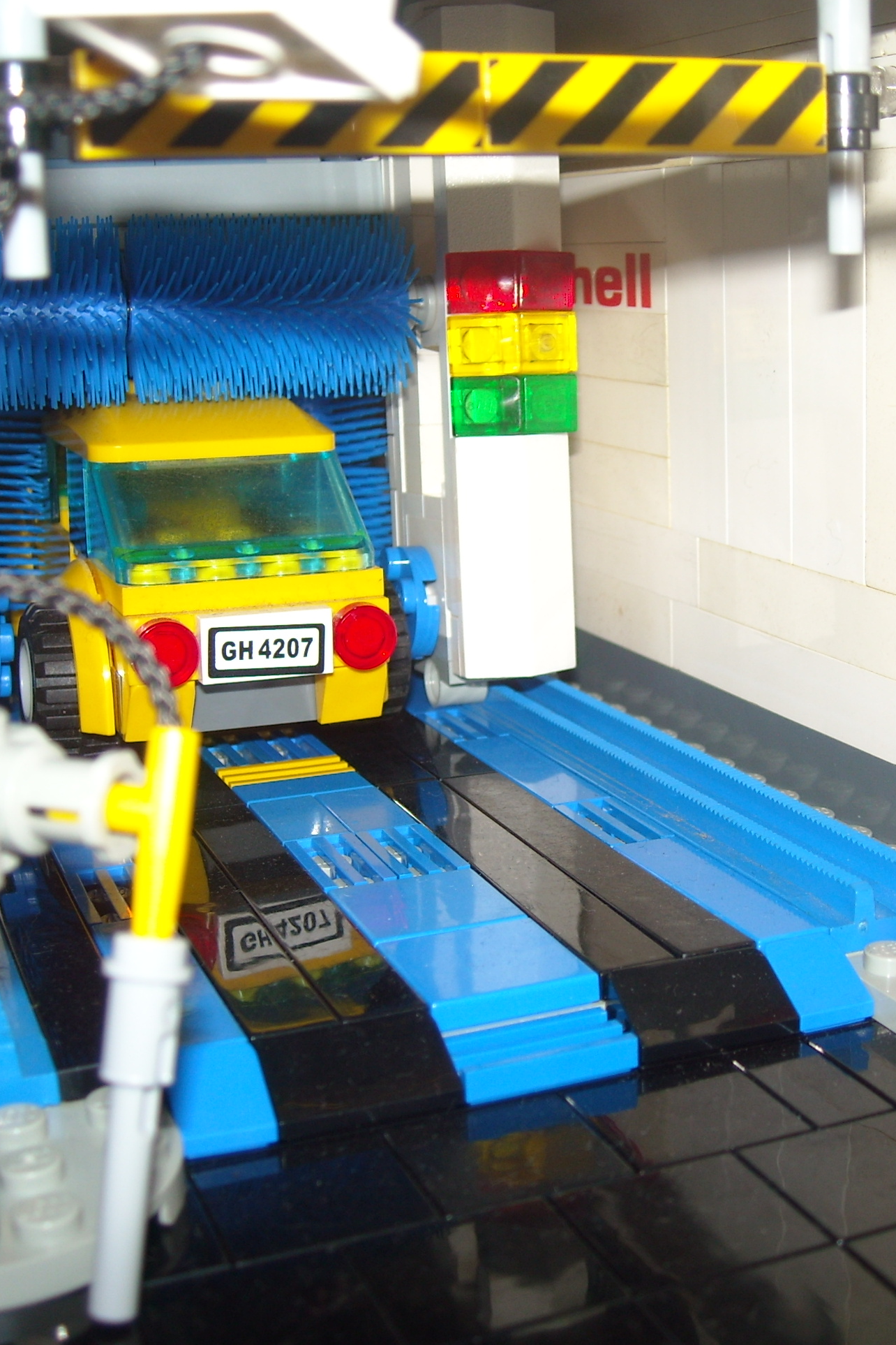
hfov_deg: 27.4
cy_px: 676
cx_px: 570
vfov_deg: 40.3
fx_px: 1829
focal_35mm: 49
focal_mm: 5.7
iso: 64
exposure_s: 1/60
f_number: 2.8
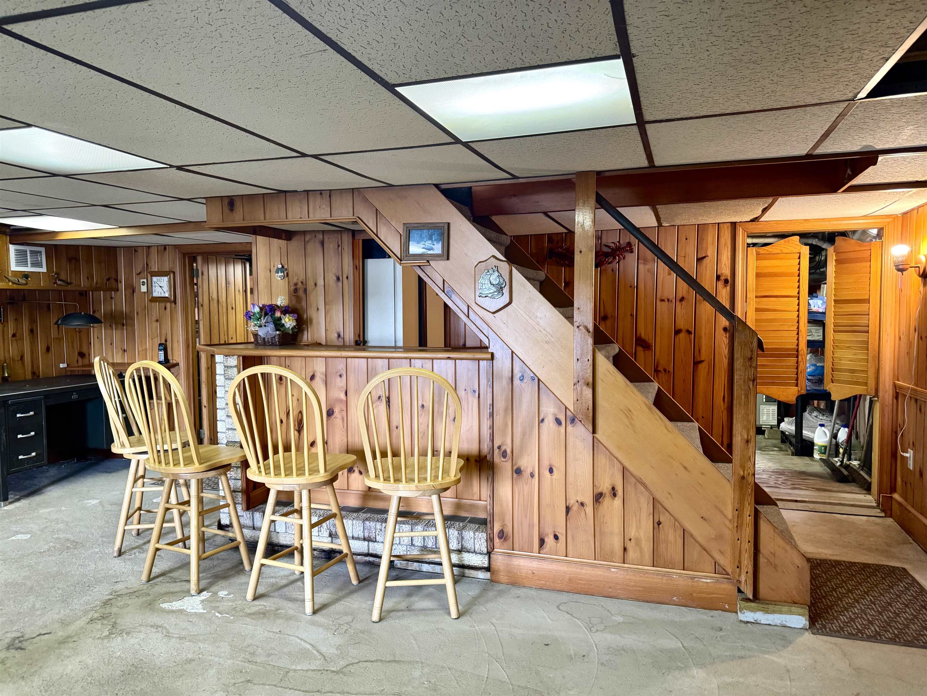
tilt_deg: -3.5
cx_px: 464
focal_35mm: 24
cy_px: 348
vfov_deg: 56.8
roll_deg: +0.2
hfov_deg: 71.6
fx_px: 643
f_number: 1.78
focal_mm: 6.76
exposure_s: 1/60
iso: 400
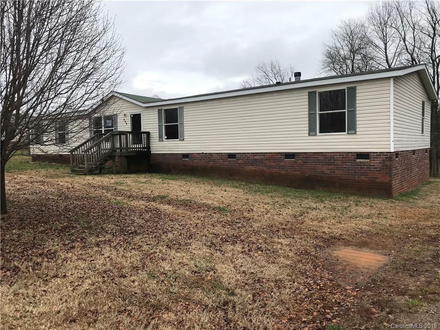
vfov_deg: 49.7
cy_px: 165
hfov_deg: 63.4
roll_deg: +2.3
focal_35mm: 28
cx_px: 220
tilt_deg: -2.3
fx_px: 356
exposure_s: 1/855
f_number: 1.8
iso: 20
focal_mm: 3.99
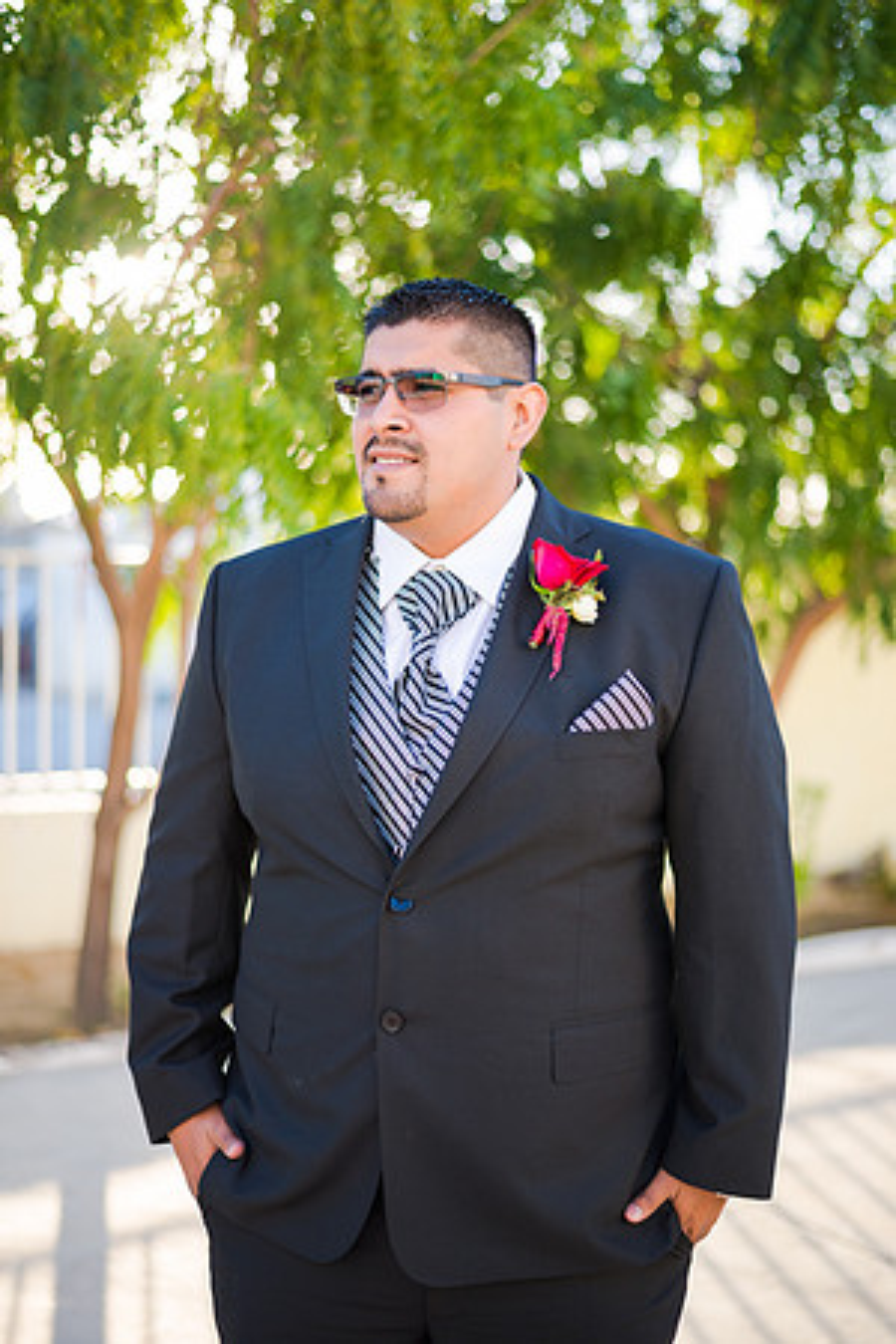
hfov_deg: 27.0
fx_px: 1867
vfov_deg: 39.6
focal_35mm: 50
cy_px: 672
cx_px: 448
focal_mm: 50
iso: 125
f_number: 1.8
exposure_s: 1/500
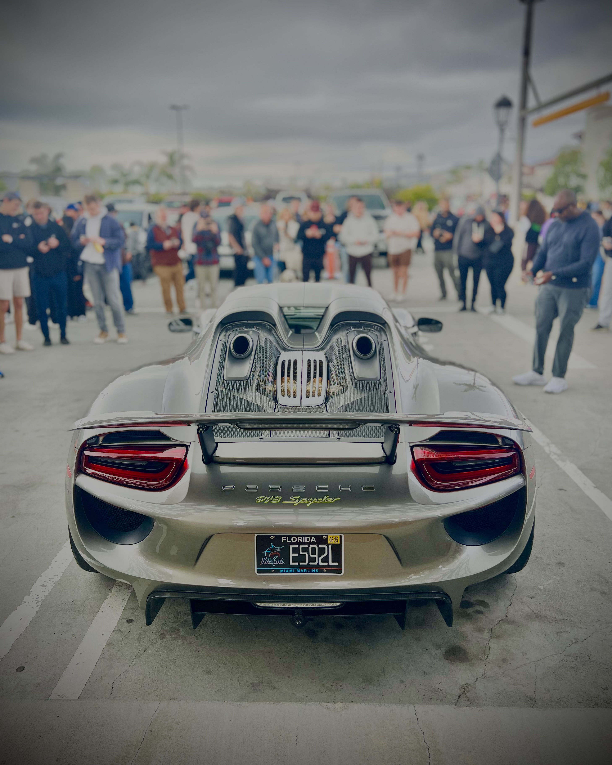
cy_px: 361
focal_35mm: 28
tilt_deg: -14.6
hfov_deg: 51.5
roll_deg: -0.9
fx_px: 634
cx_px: 307
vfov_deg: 62.2
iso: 50
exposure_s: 1/775
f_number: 1.5
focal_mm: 5.7
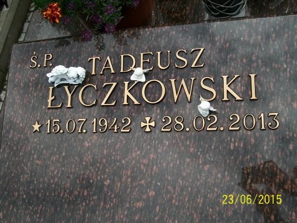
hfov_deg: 51.4
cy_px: 112
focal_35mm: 36
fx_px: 309
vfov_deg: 39.7
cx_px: 148
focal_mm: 6
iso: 80
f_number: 2.7
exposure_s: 1/640
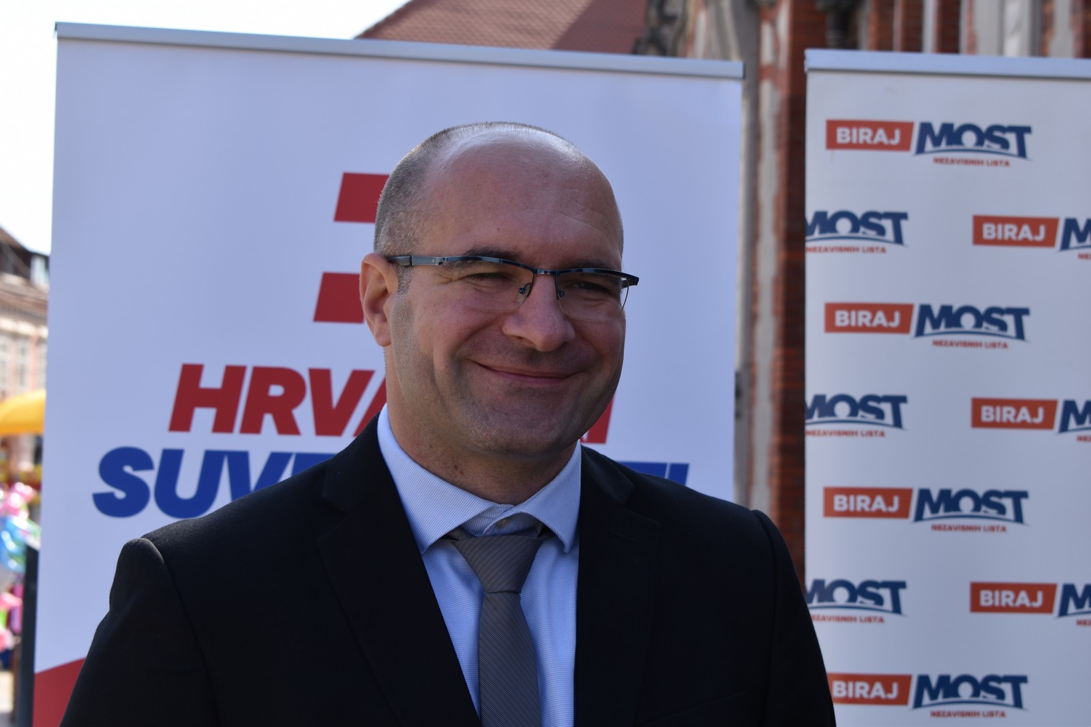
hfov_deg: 26.0
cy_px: 364
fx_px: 2364
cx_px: 546
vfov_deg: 17.5
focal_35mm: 78
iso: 100
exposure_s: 1/125
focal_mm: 52
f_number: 8
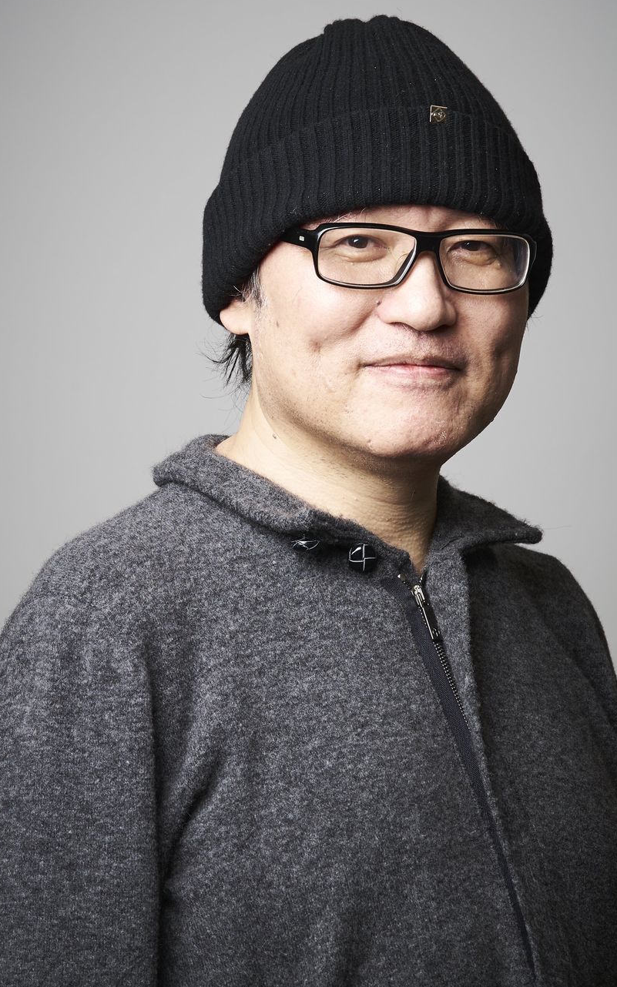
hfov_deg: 10.1
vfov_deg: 16.1
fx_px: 3498
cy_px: 430
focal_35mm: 130
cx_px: 289
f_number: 11
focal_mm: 109
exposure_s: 1/60
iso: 250
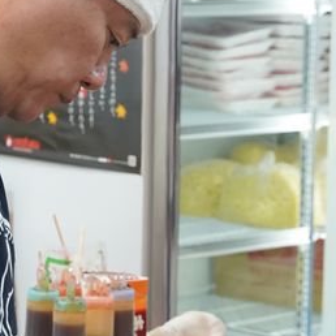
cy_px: 217
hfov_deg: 9.8
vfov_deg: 9.8
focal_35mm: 178
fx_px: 1955
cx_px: 119
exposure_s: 1/160
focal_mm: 45
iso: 2000
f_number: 4
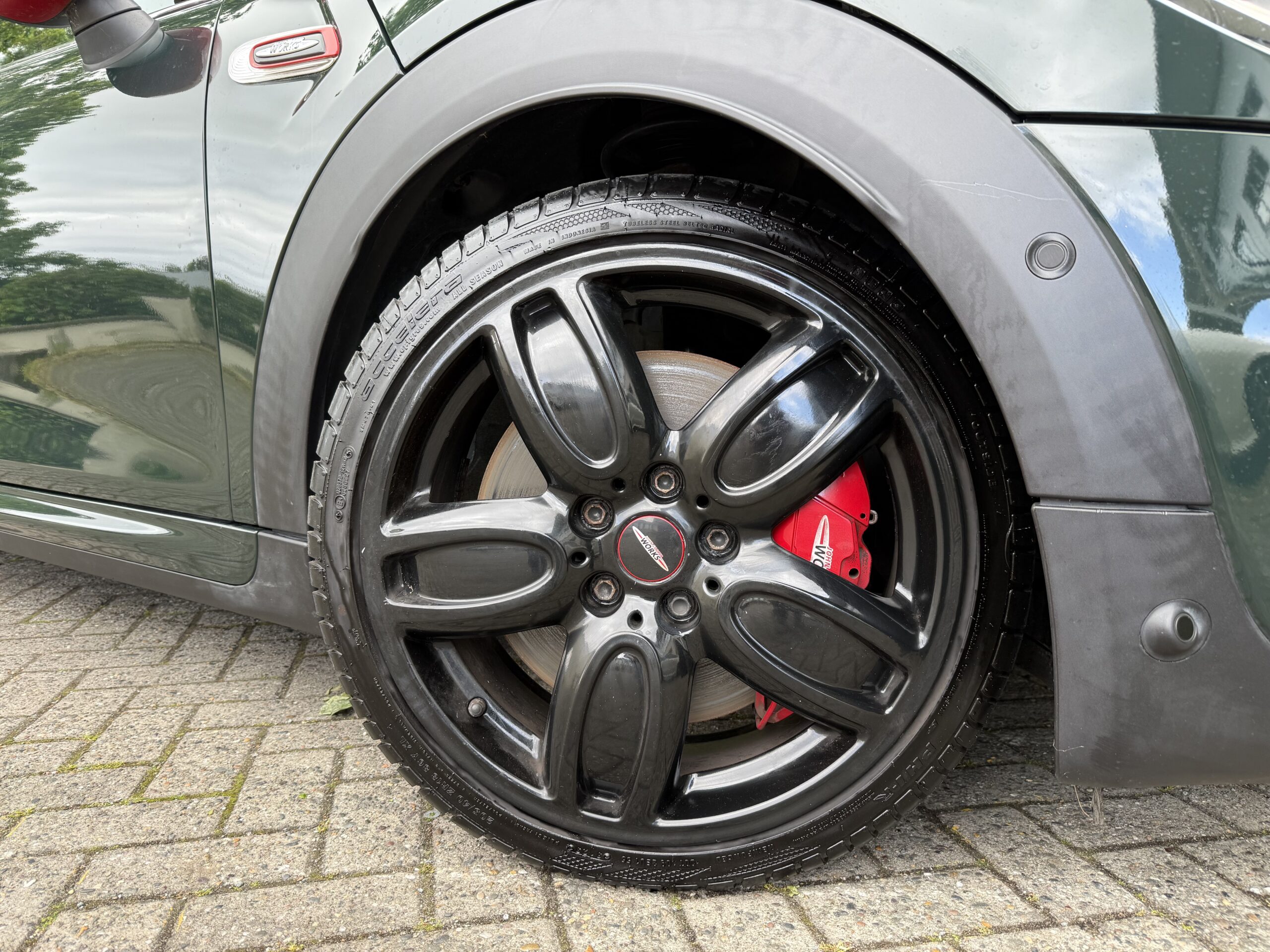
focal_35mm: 24
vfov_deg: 56.8
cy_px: 476
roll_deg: +0.6
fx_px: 881
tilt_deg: -5.5
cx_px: 635
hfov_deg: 71.6
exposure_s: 1/121
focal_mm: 6.76
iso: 100
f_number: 1.78
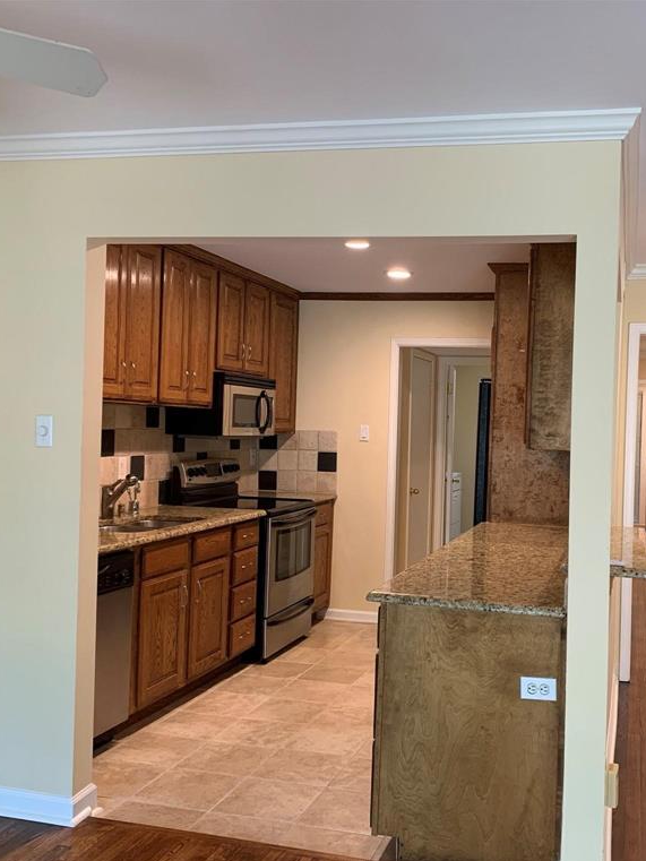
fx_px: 871
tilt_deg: -1.2
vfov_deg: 52.6
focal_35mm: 35
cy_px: 433
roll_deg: -1.9
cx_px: 441
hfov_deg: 40.1
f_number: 1.8
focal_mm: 4.25
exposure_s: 1/60
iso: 125
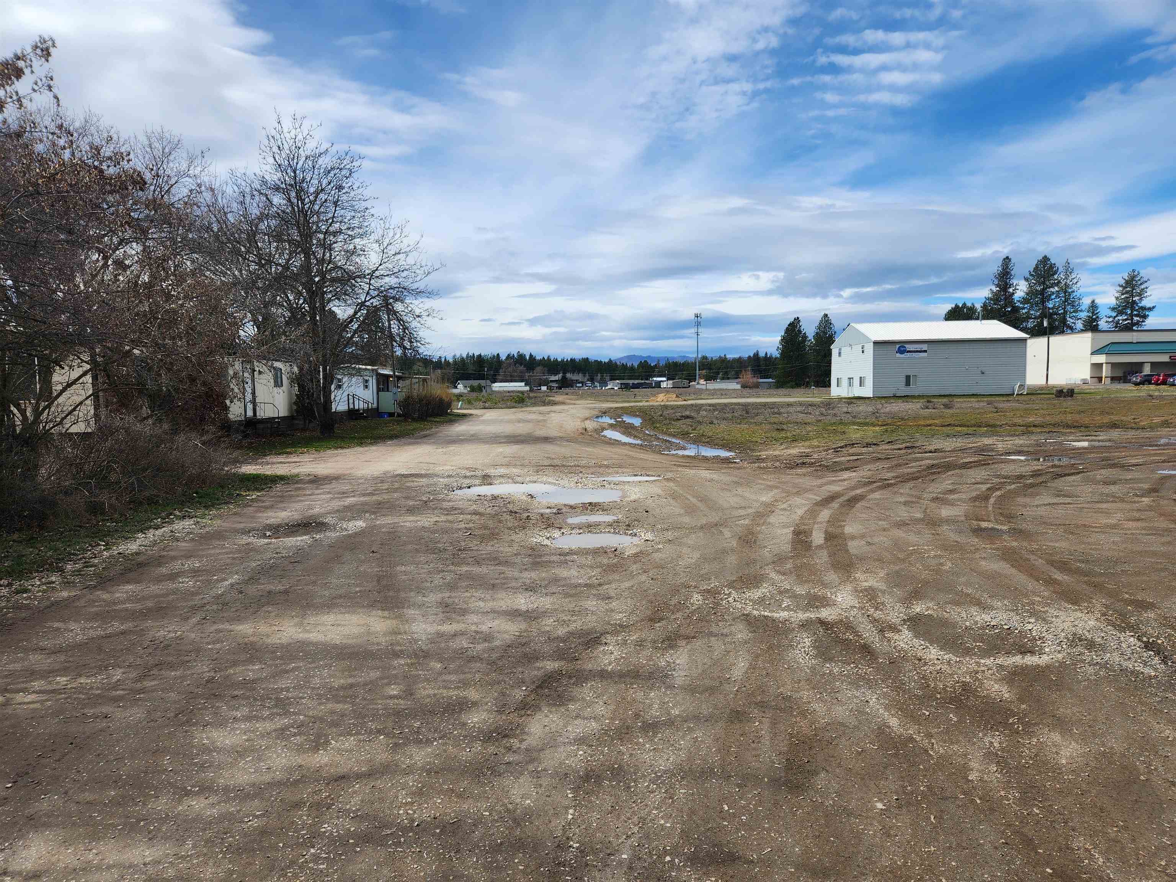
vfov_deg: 58.9
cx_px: 588
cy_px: 441
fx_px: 781
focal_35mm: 23
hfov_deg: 73.9
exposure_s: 1/2186
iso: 20
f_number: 1.8
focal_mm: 5.4
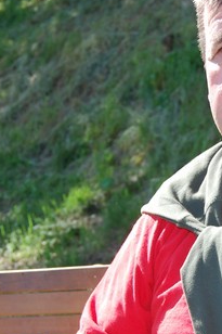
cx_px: 225
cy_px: 234
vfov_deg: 13.7
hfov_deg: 9.1
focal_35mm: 150
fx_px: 1389
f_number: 4.2
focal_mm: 30
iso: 100
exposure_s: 1/160
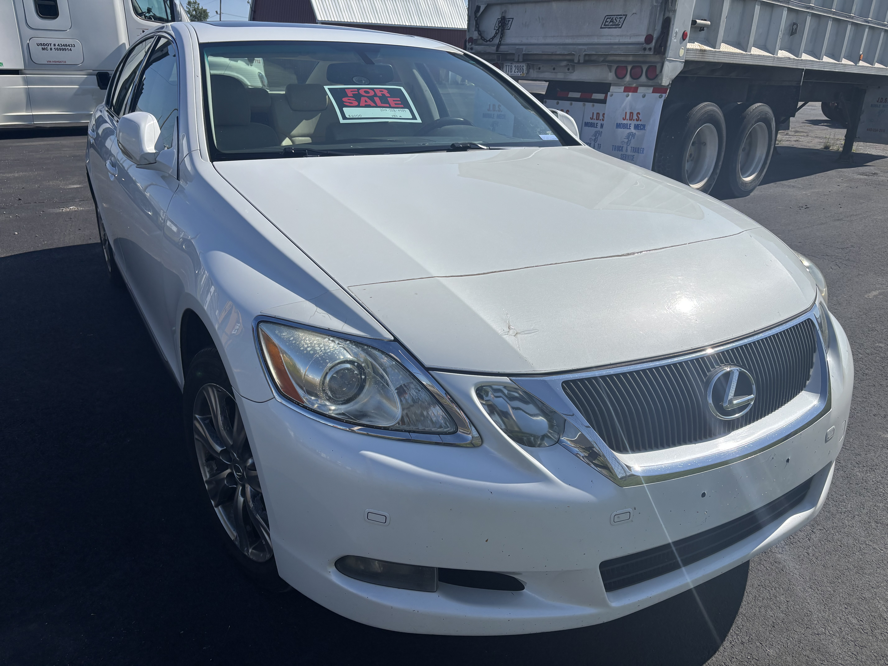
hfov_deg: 67.3
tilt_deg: -22.0
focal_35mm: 26
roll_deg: -0.4
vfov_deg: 53.1
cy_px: 333
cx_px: 444
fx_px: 667
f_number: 1.6
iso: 50
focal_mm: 5.96
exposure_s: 1/7194
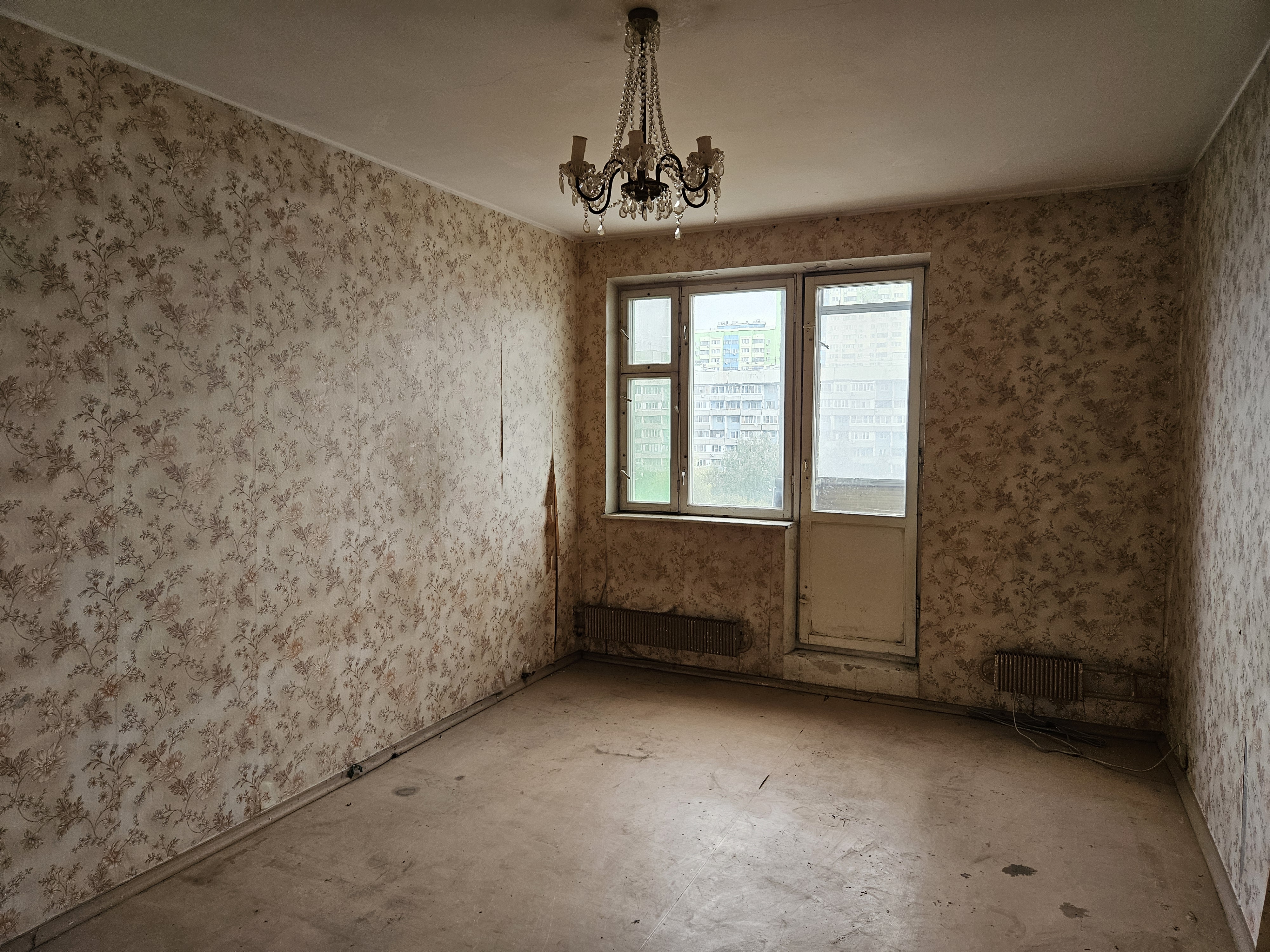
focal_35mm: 23
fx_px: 844
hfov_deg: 73.9
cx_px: 635
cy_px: 476
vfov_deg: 58.9
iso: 200
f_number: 1.8
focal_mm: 5.4
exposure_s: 1/100
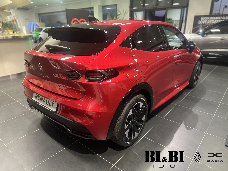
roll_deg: +0.5
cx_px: 114
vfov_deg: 56.8
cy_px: 86
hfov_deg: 71.6
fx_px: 158
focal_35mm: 24
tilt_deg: -18.8
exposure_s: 1/60
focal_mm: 6.86
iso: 500
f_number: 1.78
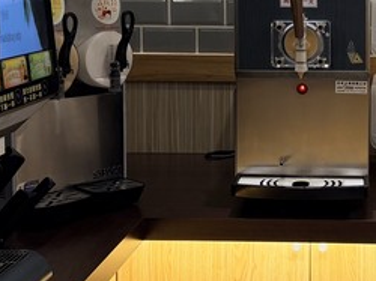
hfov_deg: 25.4
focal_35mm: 75
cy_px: 53
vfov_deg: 19.4
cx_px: 319
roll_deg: -0.7
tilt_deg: -5.5
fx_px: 814
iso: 200
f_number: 1.78
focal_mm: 6.76
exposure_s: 1/91
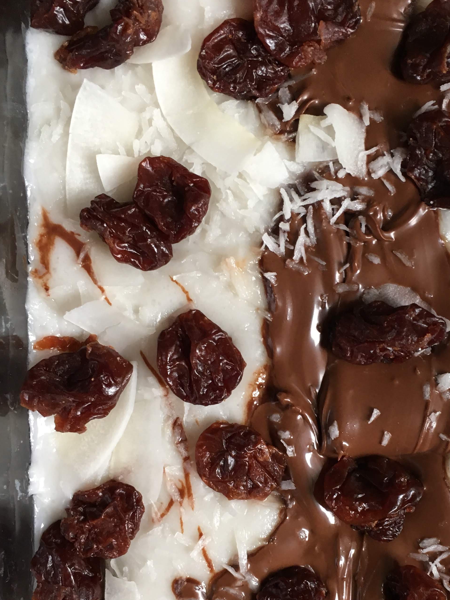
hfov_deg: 31.3
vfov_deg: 41.0
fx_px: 797
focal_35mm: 46
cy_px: 368
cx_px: 292
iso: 80
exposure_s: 1/30
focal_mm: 4.15
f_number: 2.2
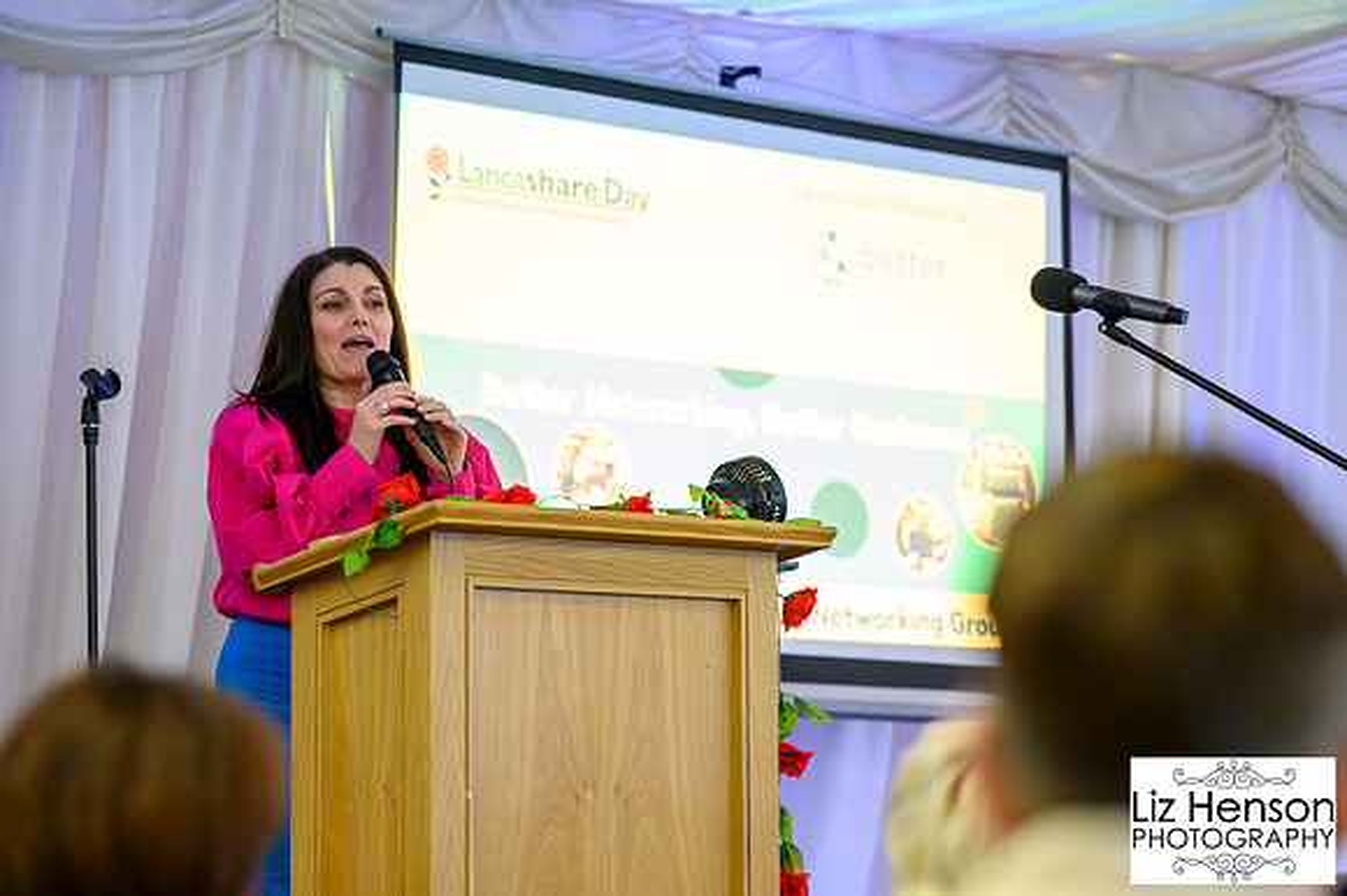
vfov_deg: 13.2
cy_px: 448
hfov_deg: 19.7
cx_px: 674
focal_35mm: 104
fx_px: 3874
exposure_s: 1/200
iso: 12800
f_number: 2.8
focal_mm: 101
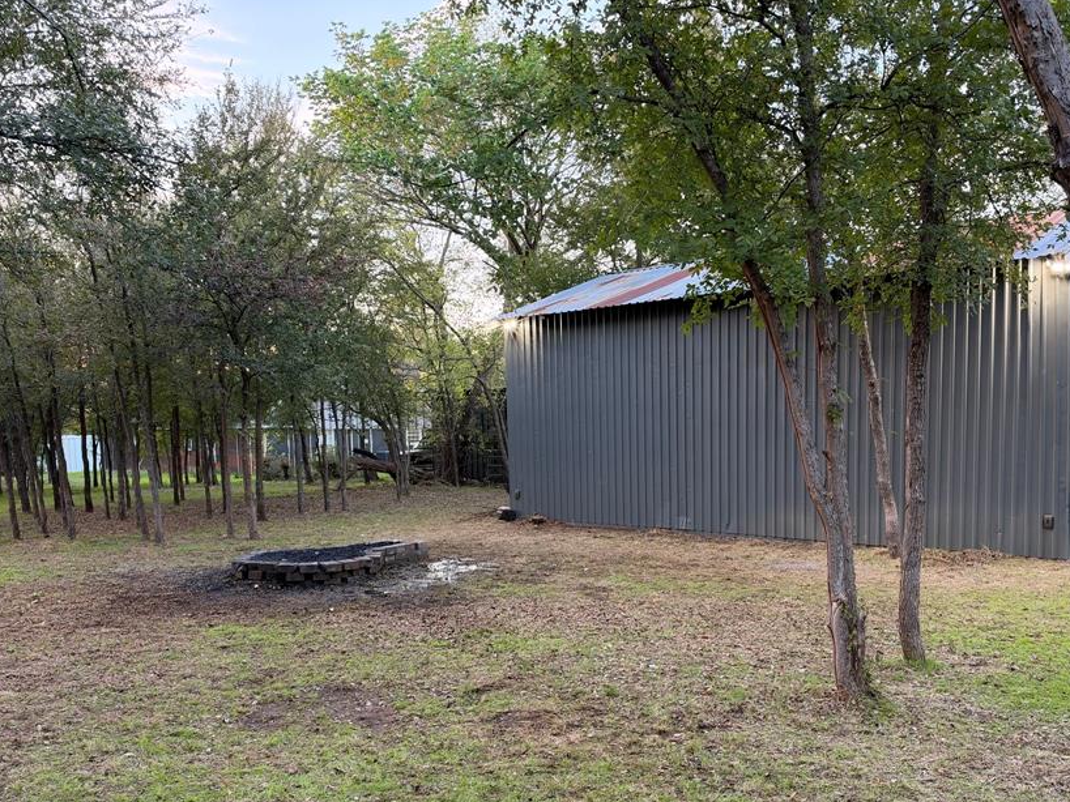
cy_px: 492
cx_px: 555
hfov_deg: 60.0
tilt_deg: -2.8
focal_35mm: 30
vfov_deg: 46.4
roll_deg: +1.6
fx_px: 927
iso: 250
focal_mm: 6.93
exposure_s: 1/60
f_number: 1.8
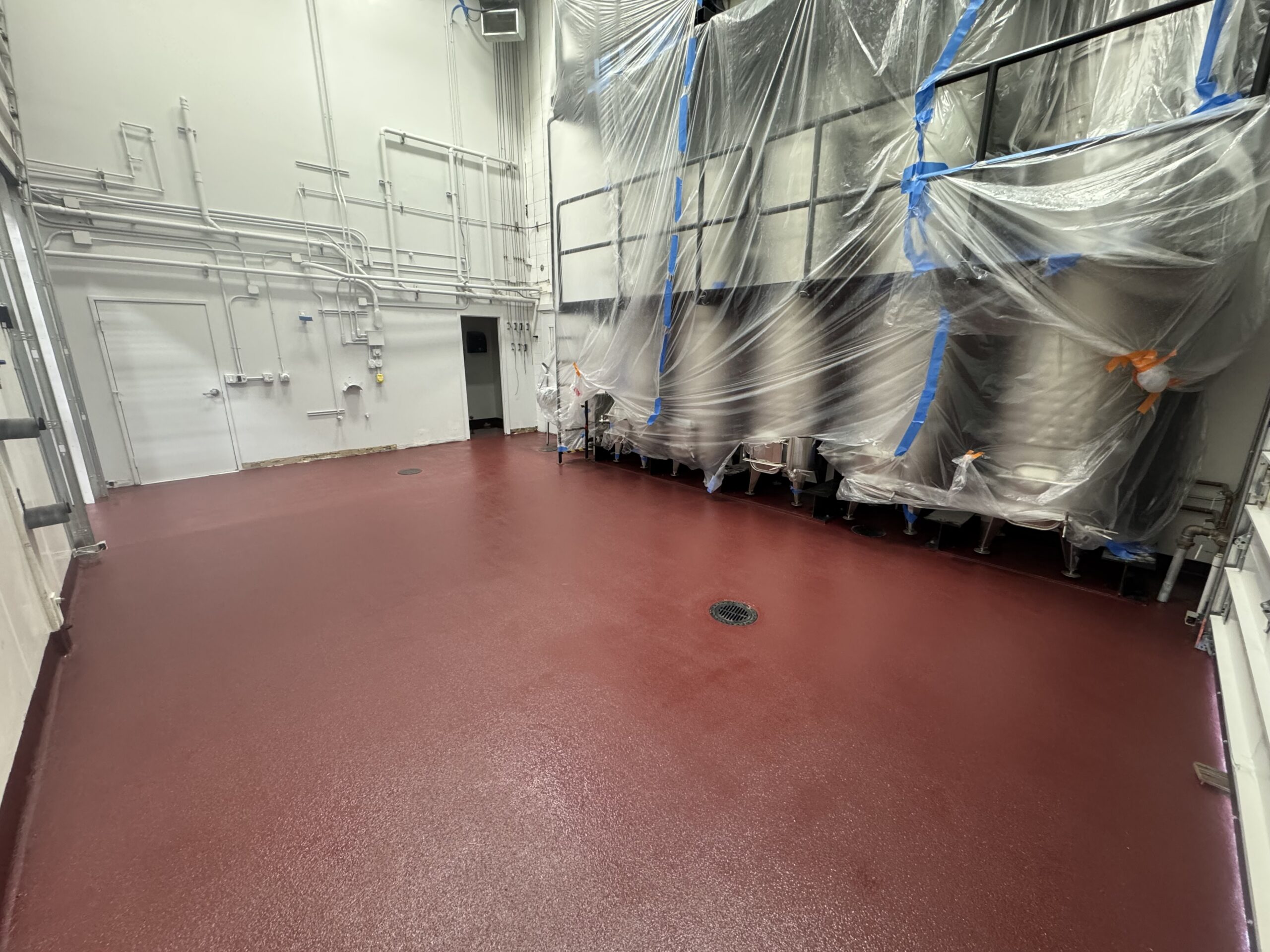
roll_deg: -0.4
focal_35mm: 14
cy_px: 476
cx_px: 635
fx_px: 514
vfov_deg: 85.7
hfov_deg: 102.1
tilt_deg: -15.0
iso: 320
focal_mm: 2.22
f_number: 2.2
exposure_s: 1/60
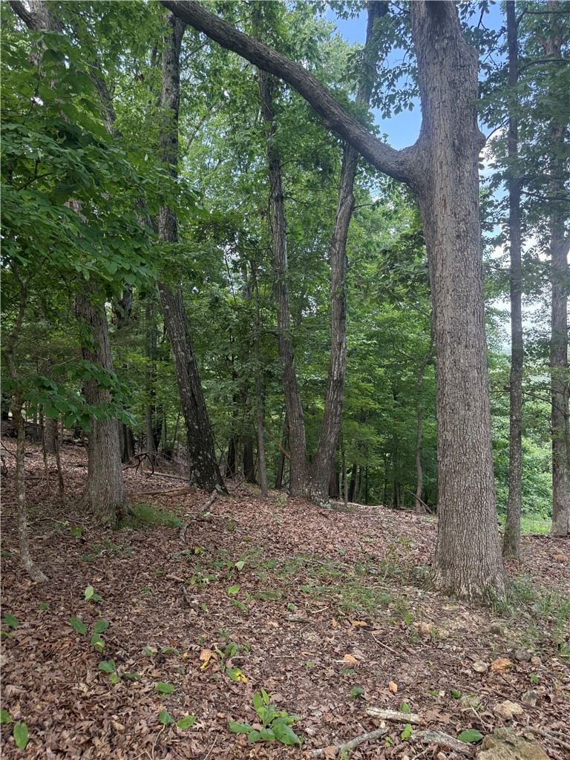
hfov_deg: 56.8
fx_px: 527
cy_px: 380
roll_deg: +2.1
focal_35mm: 24
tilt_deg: -1.4
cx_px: 285
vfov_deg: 71.6
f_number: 1.78
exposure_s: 1/240
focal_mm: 6.76
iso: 200
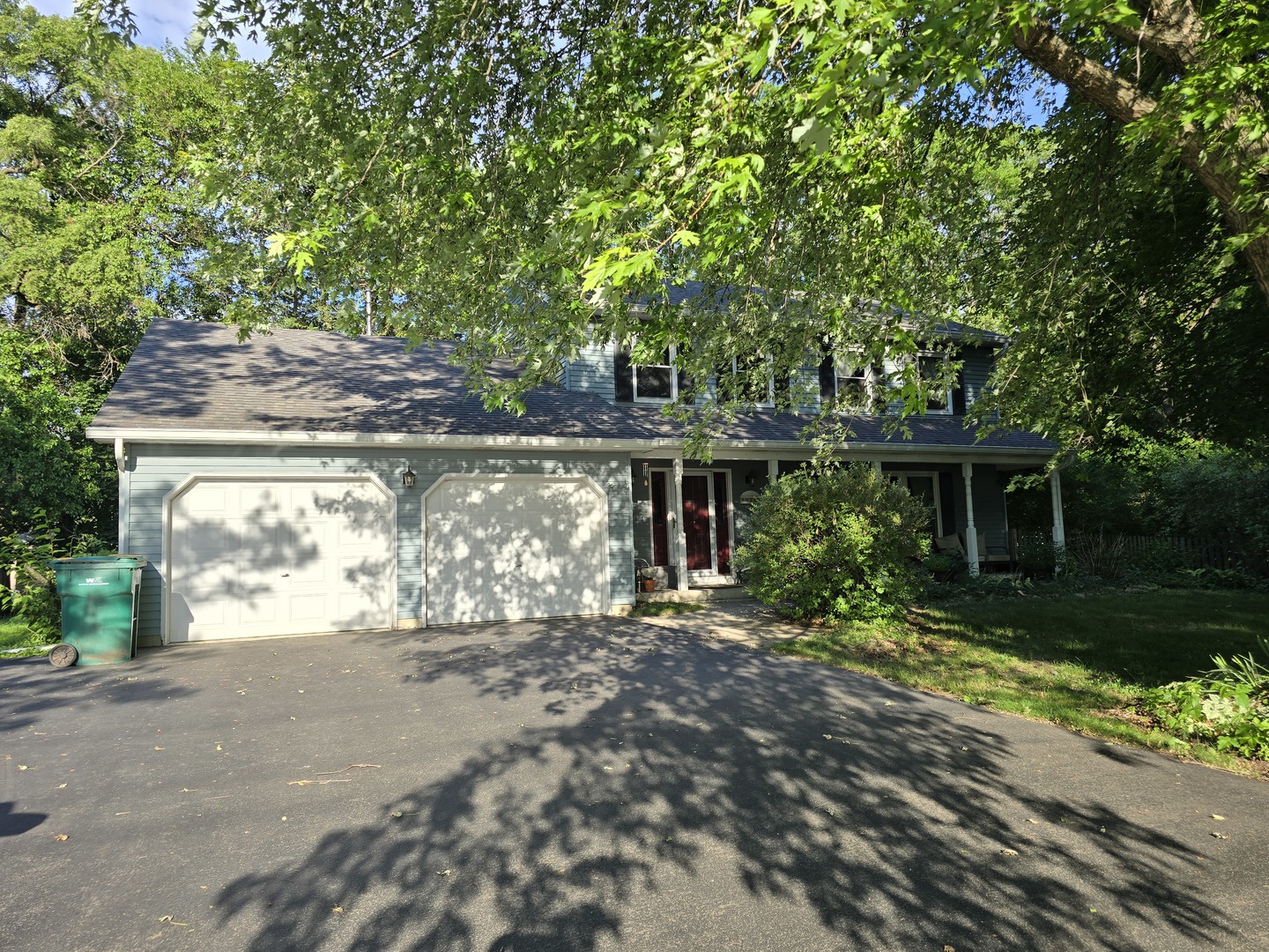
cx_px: 634
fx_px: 843
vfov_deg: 58.9
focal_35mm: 23
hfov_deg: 73.9
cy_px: 476
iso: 12
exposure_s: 1/443
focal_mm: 6.3
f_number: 1.7
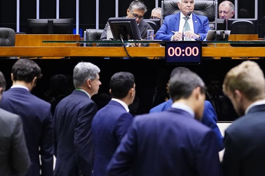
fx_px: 1811
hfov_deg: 8.4
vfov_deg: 5.6
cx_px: 178
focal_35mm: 246
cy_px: 74
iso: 8000
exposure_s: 1/160
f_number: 4
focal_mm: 131
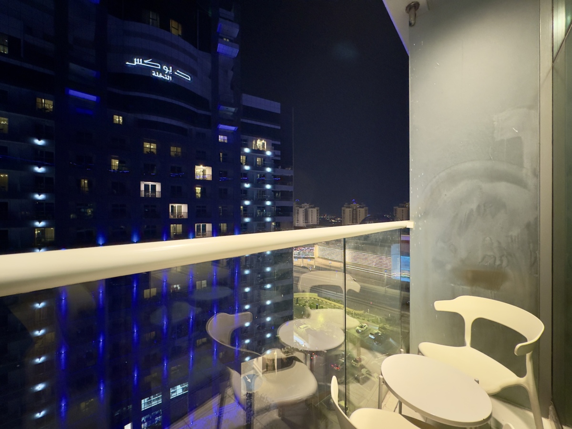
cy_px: 214
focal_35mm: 14
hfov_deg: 102.1
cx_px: 286
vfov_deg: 85.7
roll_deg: +0.2
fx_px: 231
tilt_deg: -0.5
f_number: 2.2
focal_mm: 2.22
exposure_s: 1/50
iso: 1250
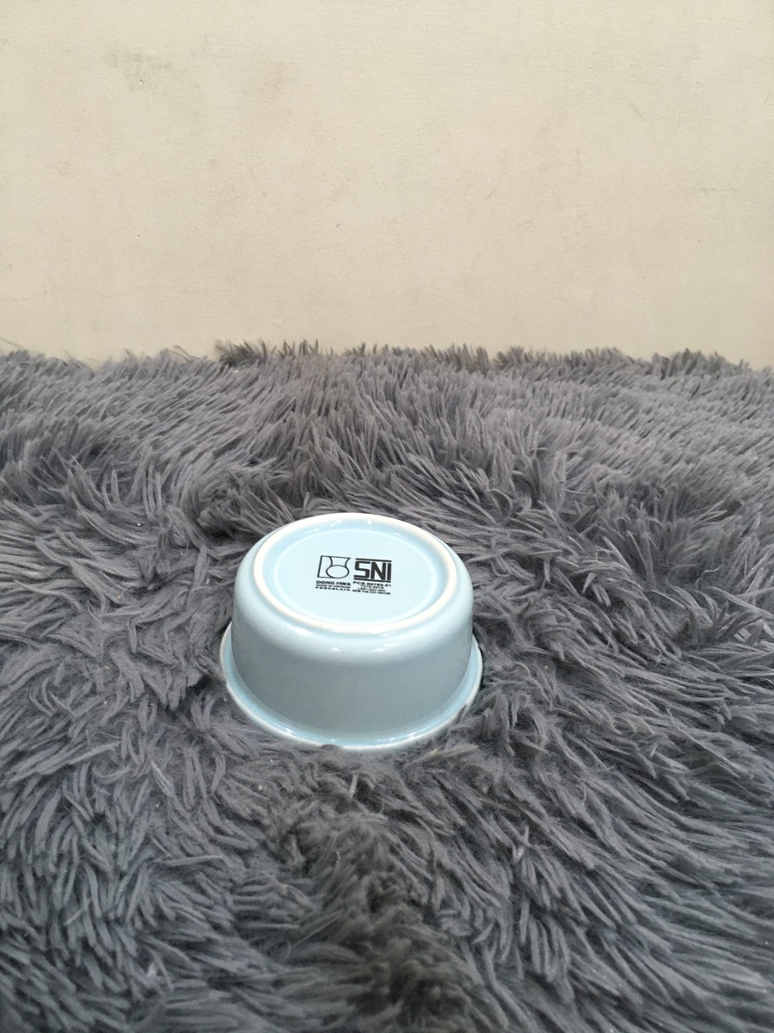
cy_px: 516
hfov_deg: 48.2
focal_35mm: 29
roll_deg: -1.9
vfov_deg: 61.7
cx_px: 387
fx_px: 865
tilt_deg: -28.3
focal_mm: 4.15
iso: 125
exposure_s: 1/33
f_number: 2.2
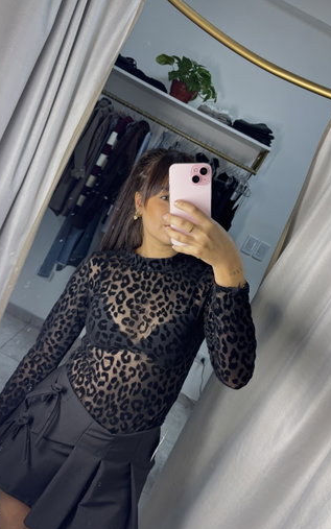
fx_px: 418
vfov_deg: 64.6
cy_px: 269
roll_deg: -29.4
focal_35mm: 29
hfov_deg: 43.2
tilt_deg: -11.4
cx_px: 160
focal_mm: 5.96
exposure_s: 1/100
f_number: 1.6
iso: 80
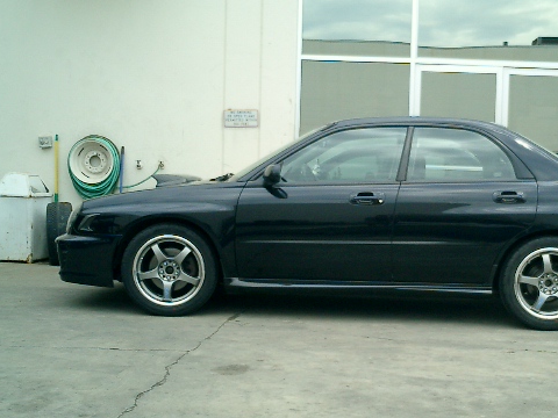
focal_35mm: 48
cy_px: 242
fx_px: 774
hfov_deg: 39.2
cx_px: 371
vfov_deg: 30.2
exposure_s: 1/800
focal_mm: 7.5
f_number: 3.2
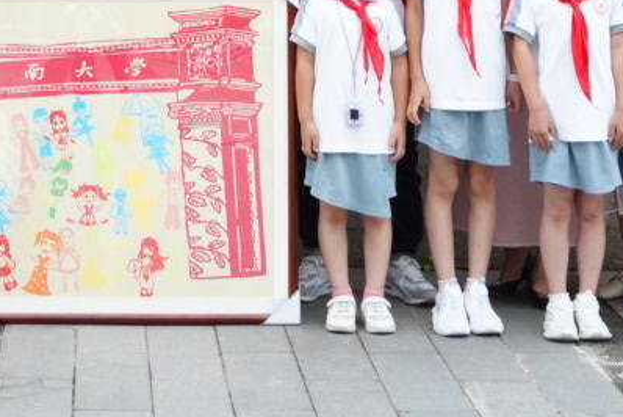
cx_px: 85
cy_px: -326
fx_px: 2251
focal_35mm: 130
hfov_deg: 15.6
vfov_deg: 10.0
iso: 2000
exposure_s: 1/320
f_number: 14
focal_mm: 32
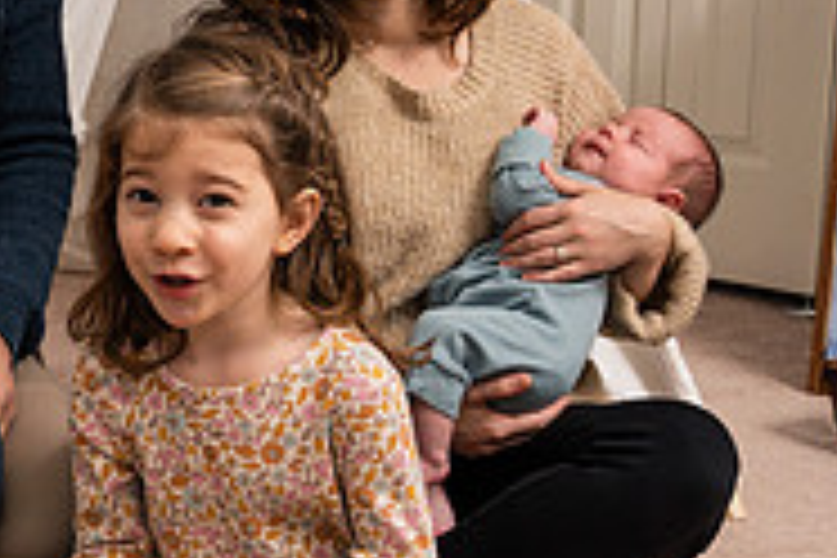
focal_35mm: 75
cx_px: 63
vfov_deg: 18.2
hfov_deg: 26.0
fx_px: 1744
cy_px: 236
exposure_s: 1/250
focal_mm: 24
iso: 500
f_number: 5
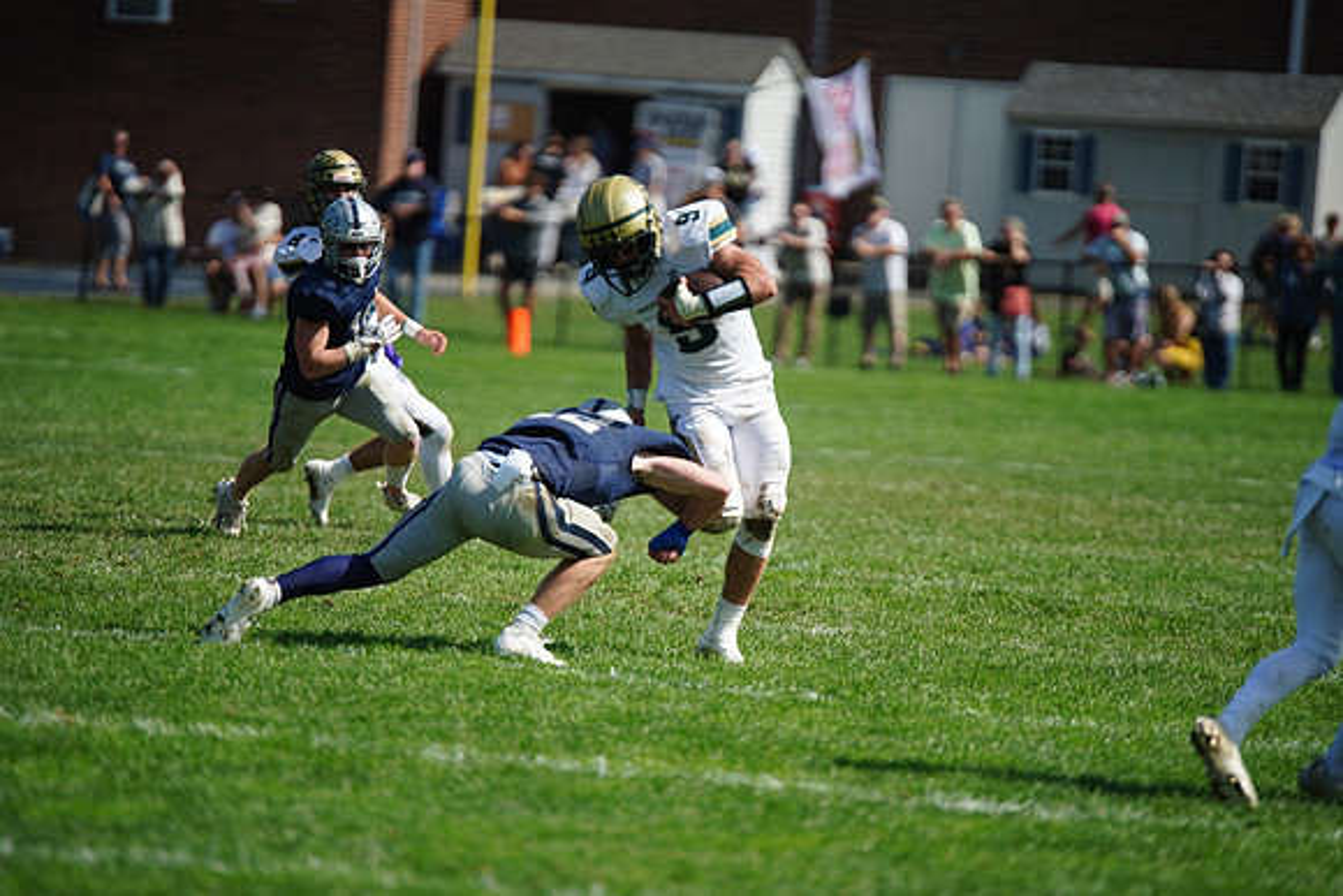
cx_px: 672
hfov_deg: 6.9
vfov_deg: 4.6
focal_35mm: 300
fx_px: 11194
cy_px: 448
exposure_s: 1/5000
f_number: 2.8
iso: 400
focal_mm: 300
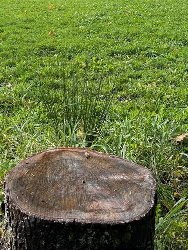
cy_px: 1
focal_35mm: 54
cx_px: 37
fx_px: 391
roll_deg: +1.2
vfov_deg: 32.7
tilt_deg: -4.0
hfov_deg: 26.5
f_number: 1.78
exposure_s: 1/1156
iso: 100
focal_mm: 6.76
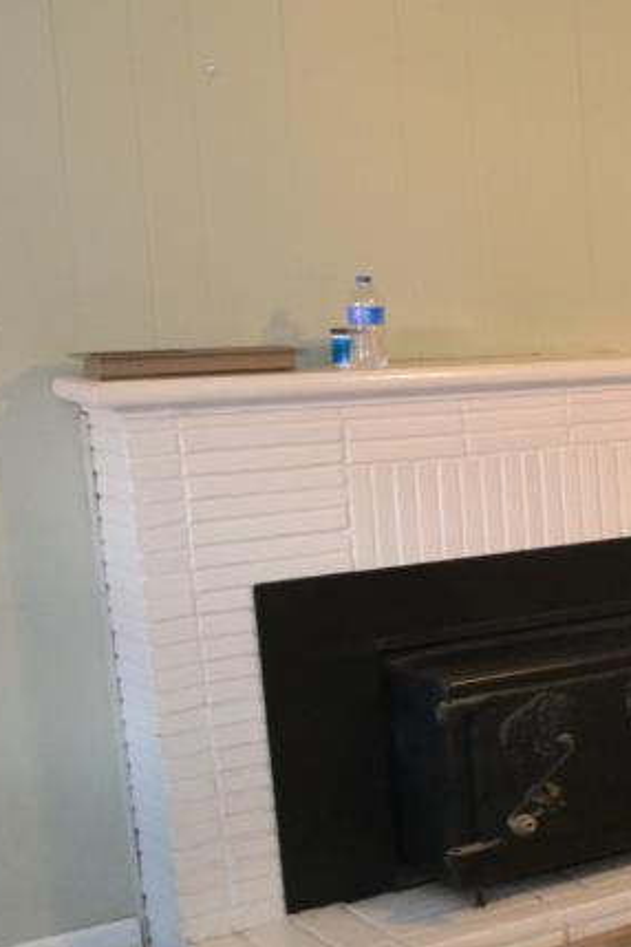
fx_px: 1656
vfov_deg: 31.9
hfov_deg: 14.9
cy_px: 519
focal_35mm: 63
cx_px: 1445
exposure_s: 1/60
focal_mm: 12
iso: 1600
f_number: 4
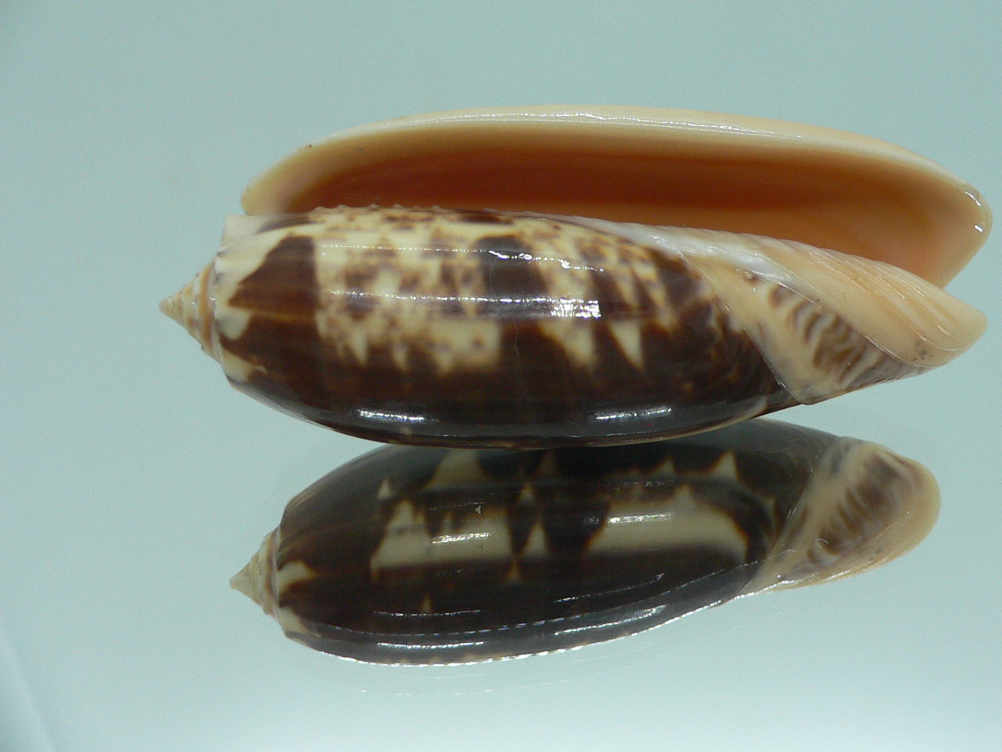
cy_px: 337
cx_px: 583
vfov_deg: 35.1
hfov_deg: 45.6
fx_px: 1187
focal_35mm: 41
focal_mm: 4.6
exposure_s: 1/60
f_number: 2.8
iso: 100
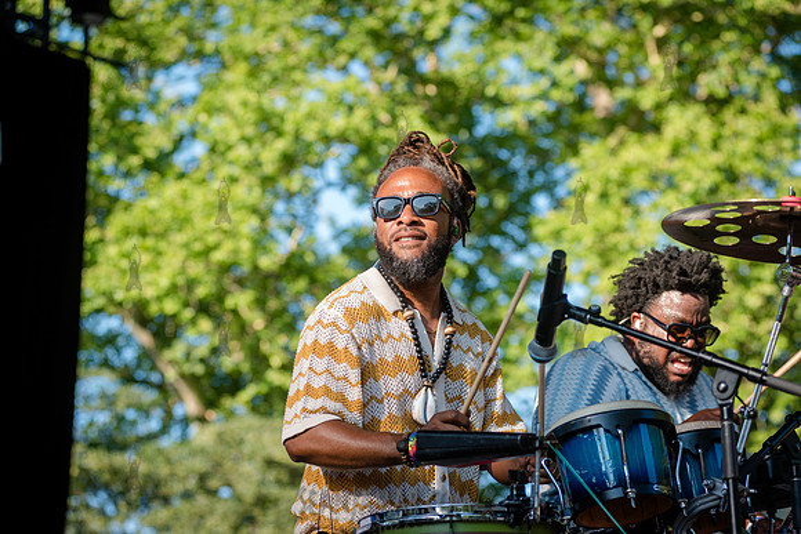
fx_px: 2225
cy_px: 267
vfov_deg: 13.7
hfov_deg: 20.4
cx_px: 400
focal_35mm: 100
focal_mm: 100
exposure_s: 1/640
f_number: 4
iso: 400
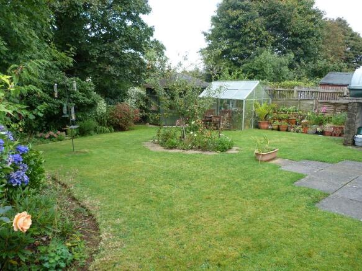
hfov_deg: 69.4
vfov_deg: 54.9
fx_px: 261
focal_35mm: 25
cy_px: 136
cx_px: 181
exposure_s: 1/125
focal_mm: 4.5
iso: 80
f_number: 3.2
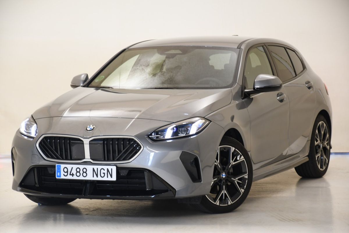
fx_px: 1231
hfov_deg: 16.1
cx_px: 174
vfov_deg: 10.8
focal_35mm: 127
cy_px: 116
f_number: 5.3
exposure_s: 1/30
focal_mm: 85
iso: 640
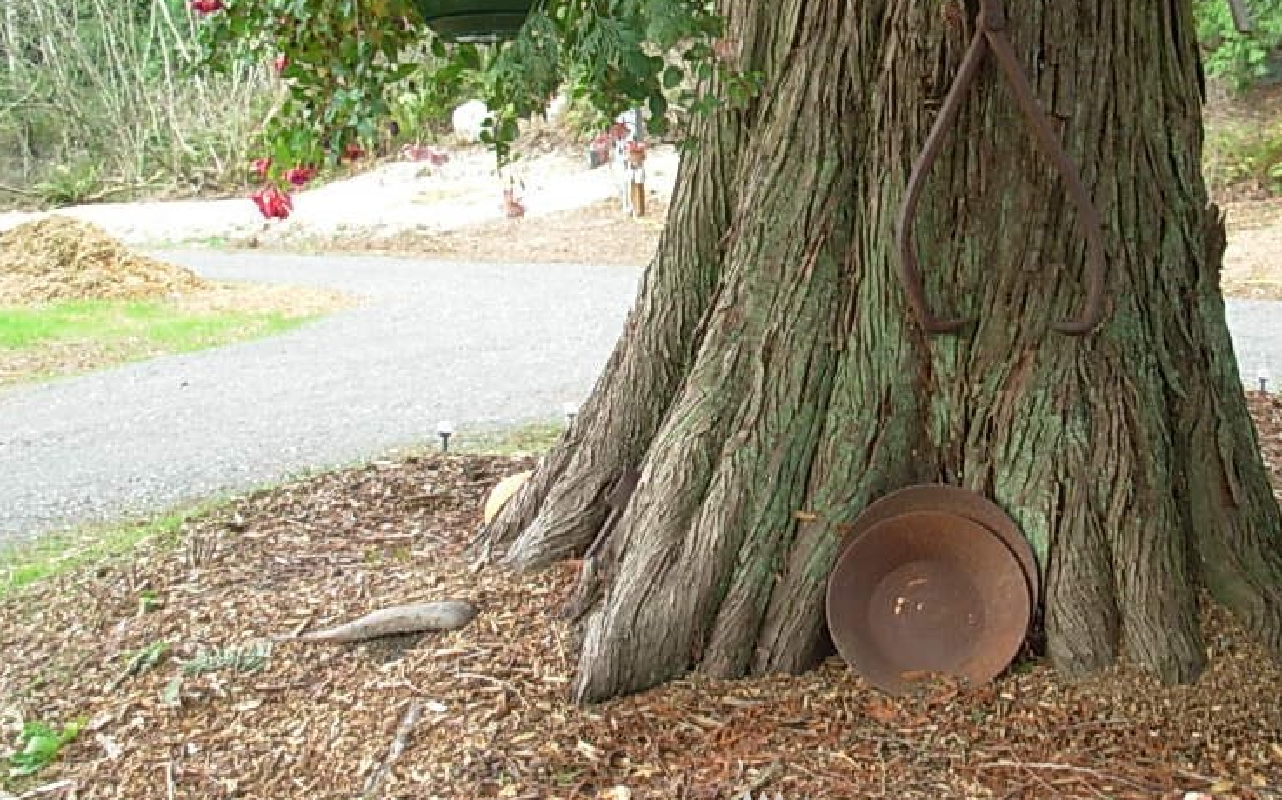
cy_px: 210
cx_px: 830
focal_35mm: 56
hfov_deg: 36.0
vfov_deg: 22.9
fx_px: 1956
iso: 50
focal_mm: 6.3
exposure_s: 1/44
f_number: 2.9
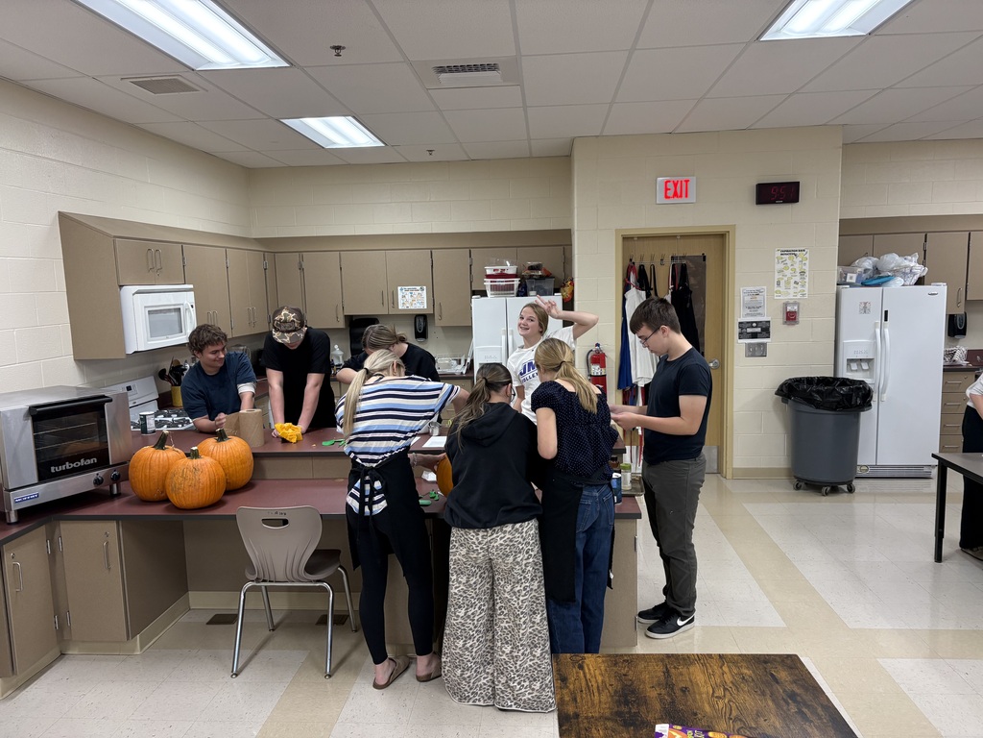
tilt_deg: -6.5
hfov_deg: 67.3
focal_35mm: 26
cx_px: 492
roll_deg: +3.1
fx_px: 738
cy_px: 369
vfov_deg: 53.1
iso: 125
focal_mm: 5.96
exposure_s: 1/60
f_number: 1.6
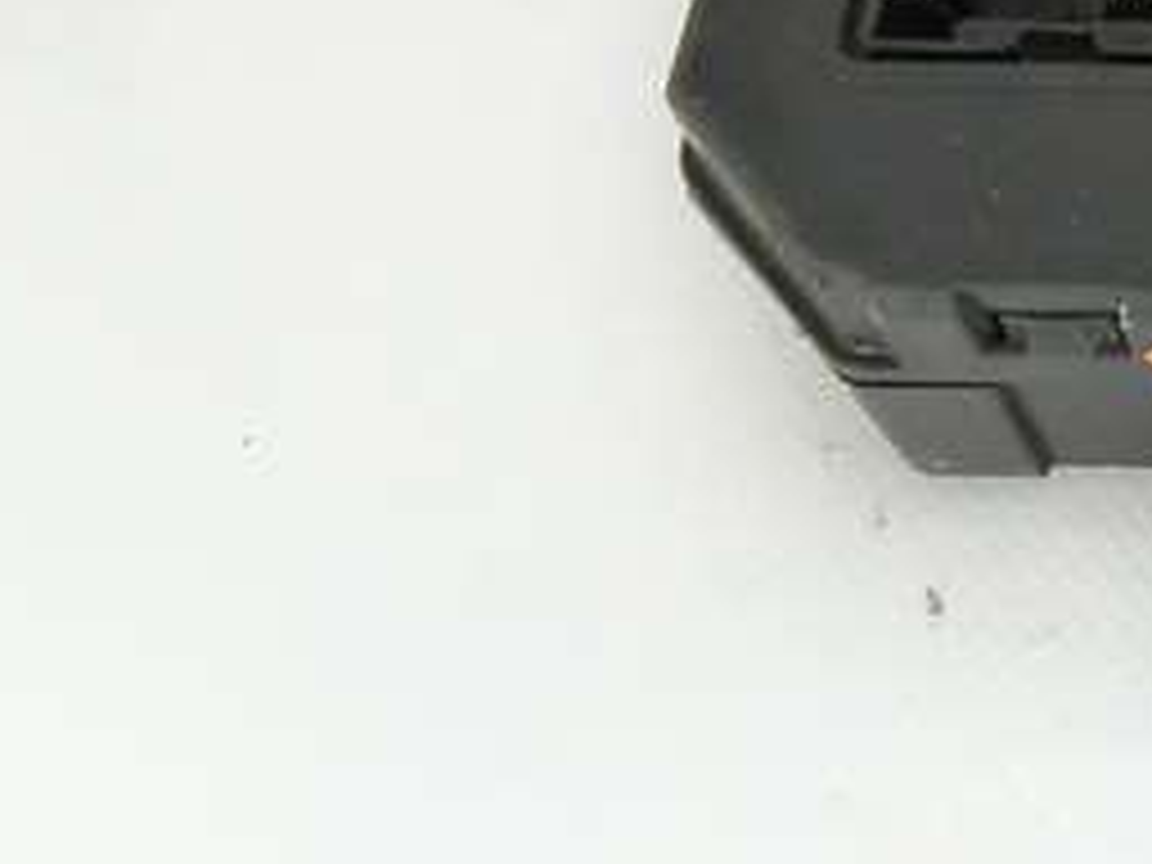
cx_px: 2272
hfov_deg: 14.7
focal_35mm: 111
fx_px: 3694
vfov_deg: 12.5
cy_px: -558
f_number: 3.2
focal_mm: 4.6
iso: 100
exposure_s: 1/100
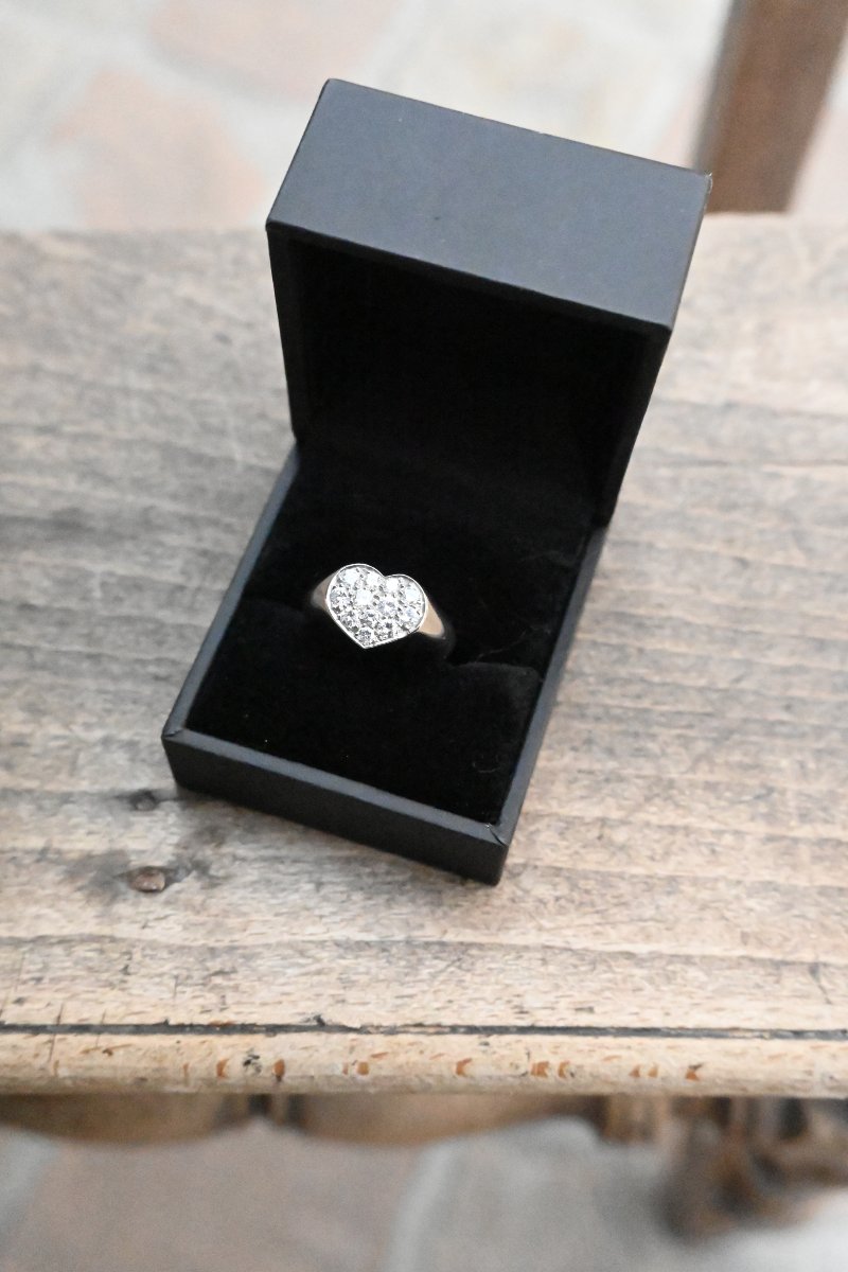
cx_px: 424
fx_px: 1404
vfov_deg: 48.7
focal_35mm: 40
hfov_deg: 33.6
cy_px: 636
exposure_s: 1/4000
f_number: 6.3
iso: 25600
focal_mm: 26.5
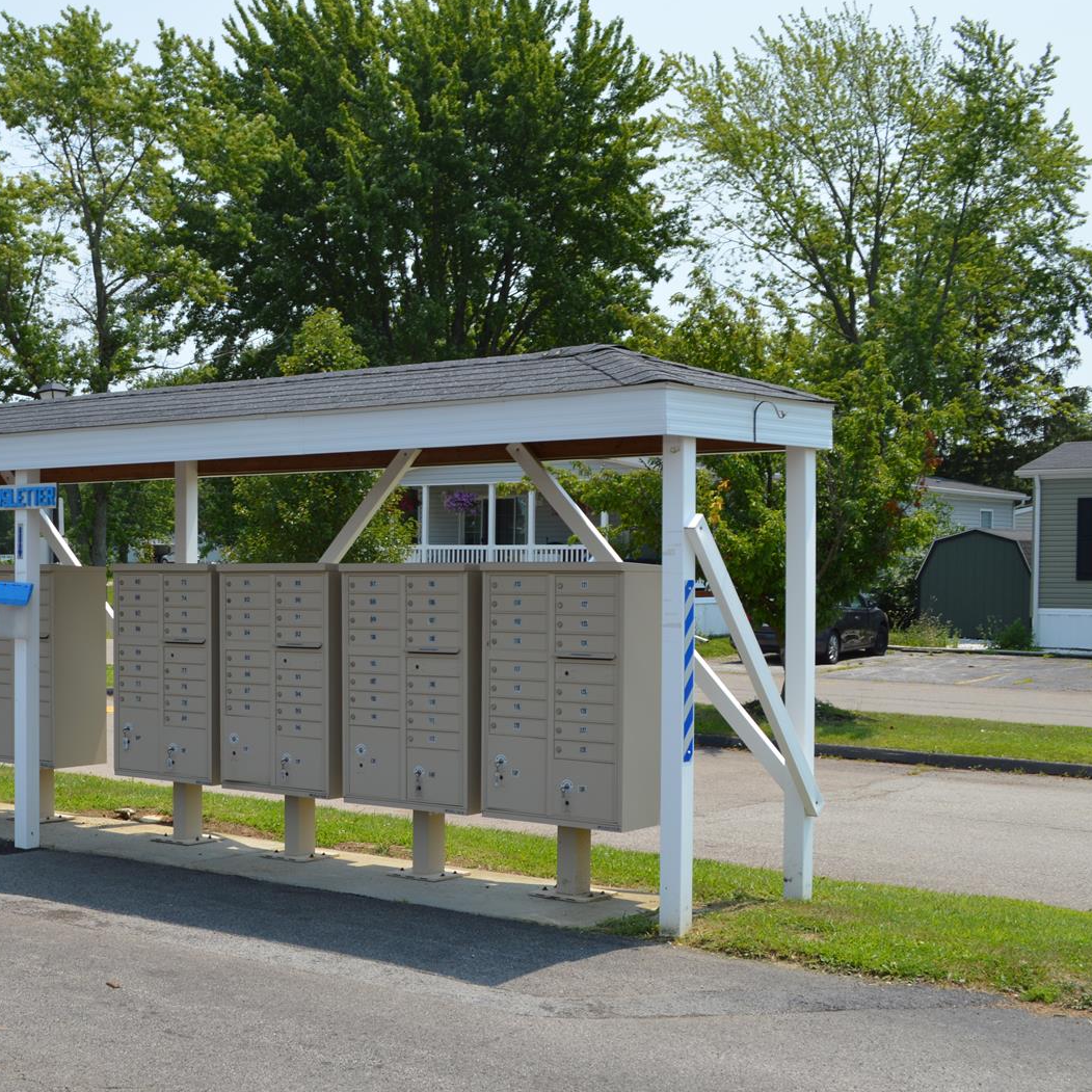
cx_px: 222
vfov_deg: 32.7
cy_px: 652
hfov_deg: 31.9
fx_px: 1856
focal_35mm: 52
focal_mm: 22
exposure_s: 1/250
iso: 100
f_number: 8
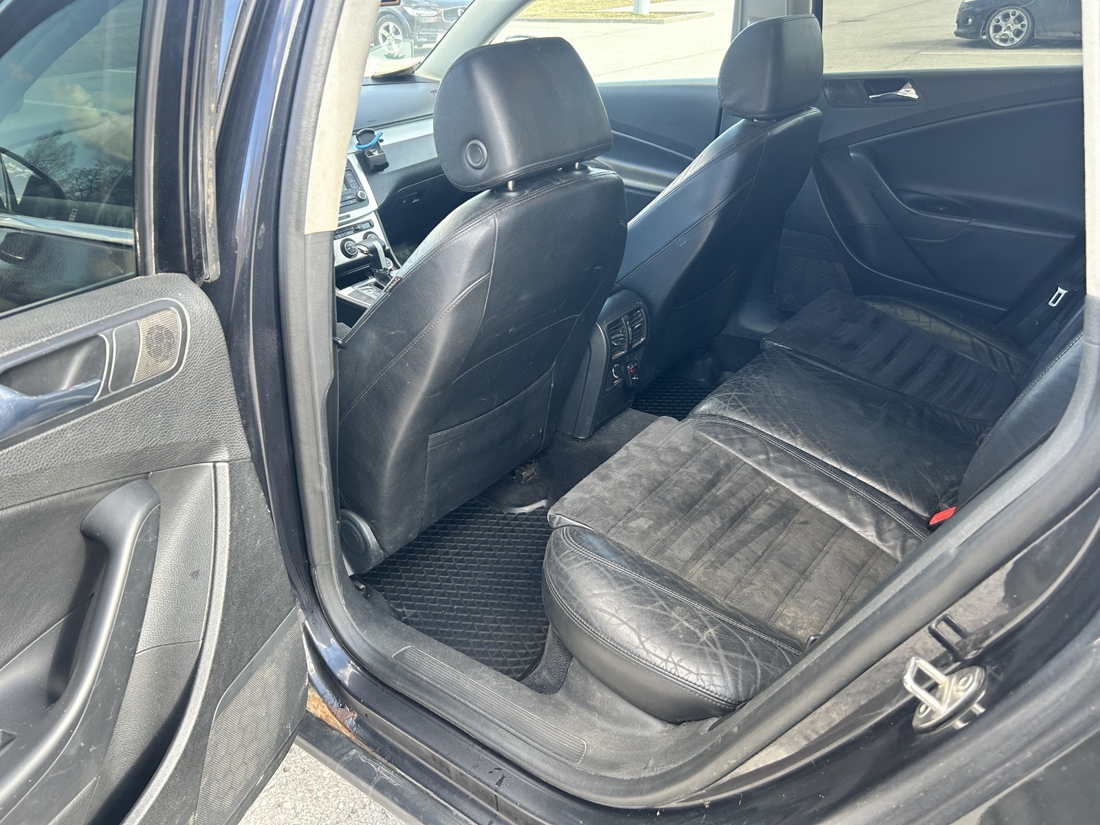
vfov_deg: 53.1
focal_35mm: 26
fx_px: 826
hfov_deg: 67.3
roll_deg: +3.2
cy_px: 412
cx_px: 550
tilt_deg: -29.4
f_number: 1.5
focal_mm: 5.7
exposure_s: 1/121
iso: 80
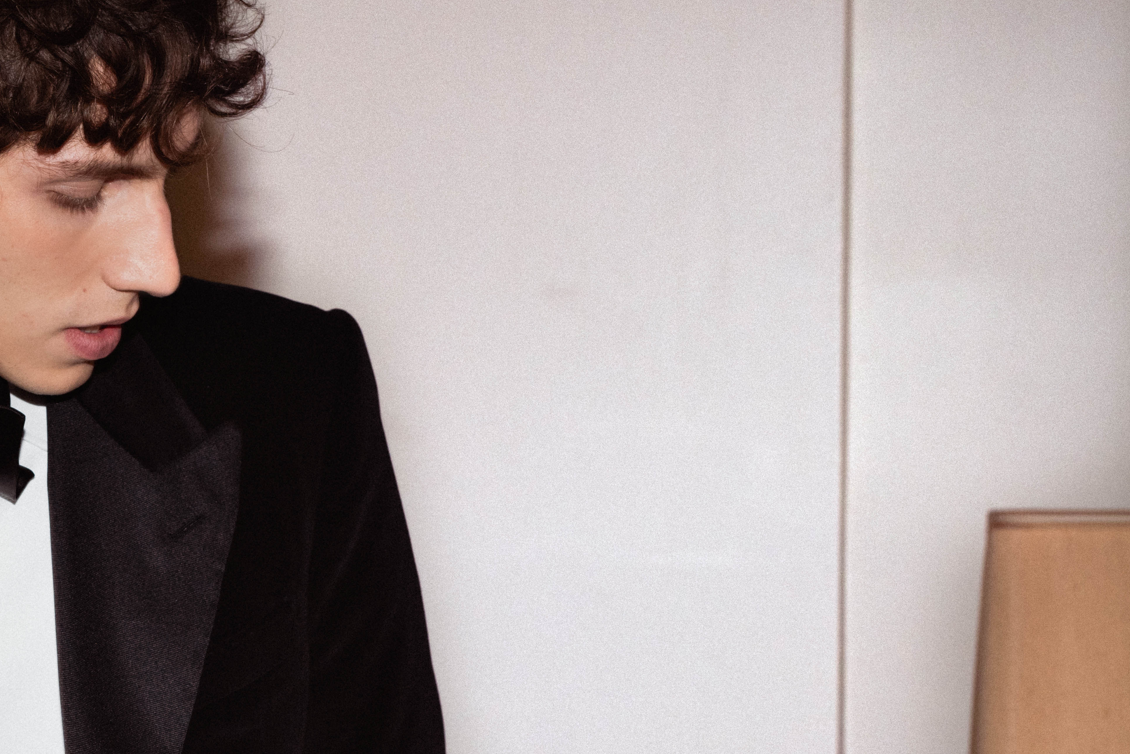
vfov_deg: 12.7
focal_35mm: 107
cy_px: 672
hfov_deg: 18.5
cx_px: -52
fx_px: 3358
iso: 400
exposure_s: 1/30
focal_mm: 50
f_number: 8
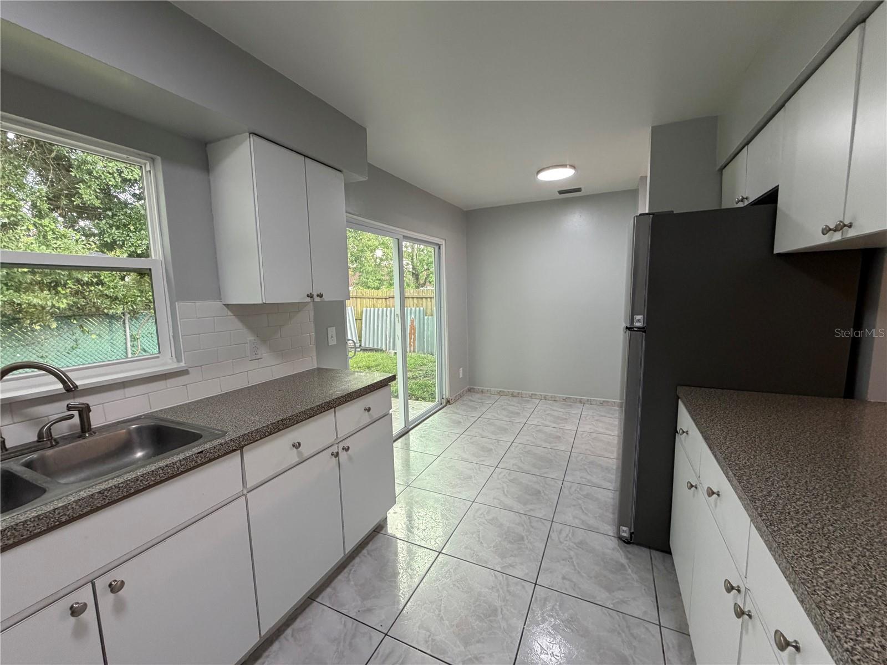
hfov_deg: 102.1
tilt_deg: -5.7
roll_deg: +2.4
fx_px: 359
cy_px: 332
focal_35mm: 14
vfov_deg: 85.7
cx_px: 444
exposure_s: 1/120
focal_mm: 2.22
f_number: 2.2
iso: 250
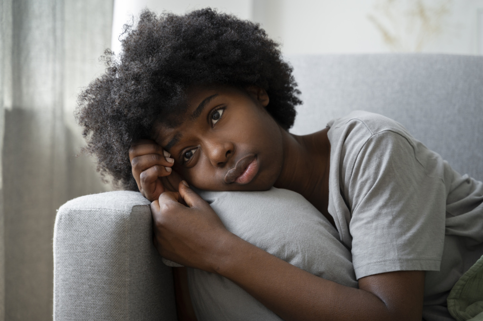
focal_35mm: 75
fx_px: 1005
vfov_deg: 18.2
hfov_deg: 27.0
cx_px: 242
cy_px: 160
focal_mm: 75
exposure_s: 1/125
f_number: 3.5
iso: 400
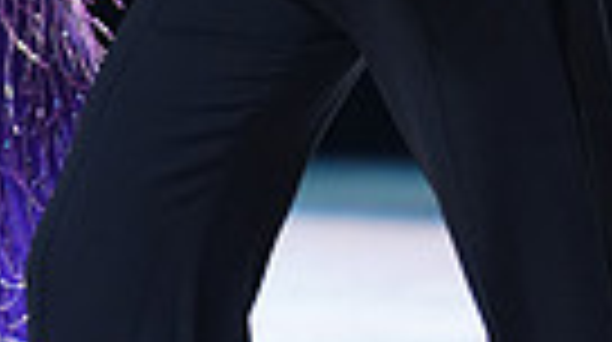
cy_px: -198
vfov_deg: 2.2
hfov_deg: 4.0
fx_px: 8863
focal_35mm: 547
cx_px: 133
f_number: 2.8
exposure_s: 1/400
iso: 1000
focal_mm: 122
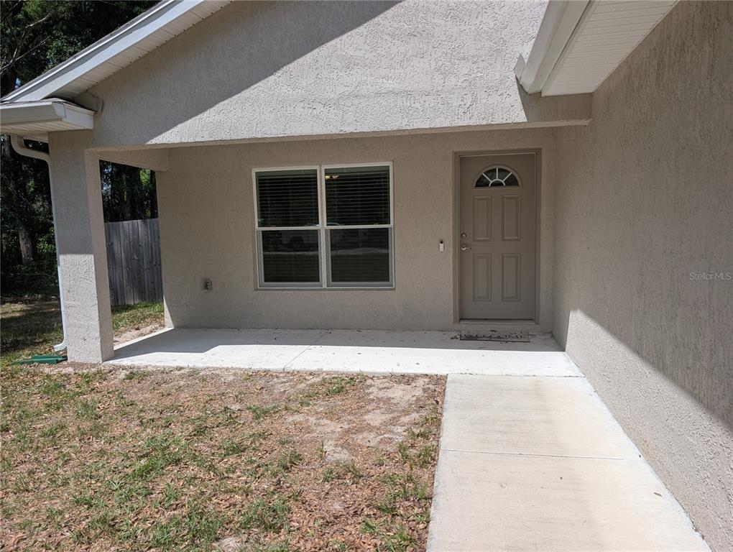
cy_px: 276
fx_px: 509
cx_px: 366
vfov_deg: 56.9
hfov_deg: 71.5
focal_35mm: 24
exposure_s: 1/1845
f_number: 1.68
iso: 24
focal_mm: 6.9
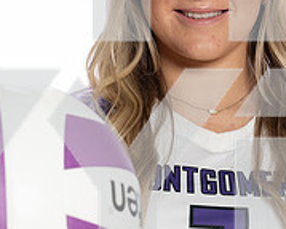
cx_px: 201
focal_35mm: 191
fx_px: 1616
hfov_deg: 10.1
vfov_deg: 8.1
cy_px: 162
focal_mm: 54
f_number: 8
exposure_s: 1/250
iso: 800
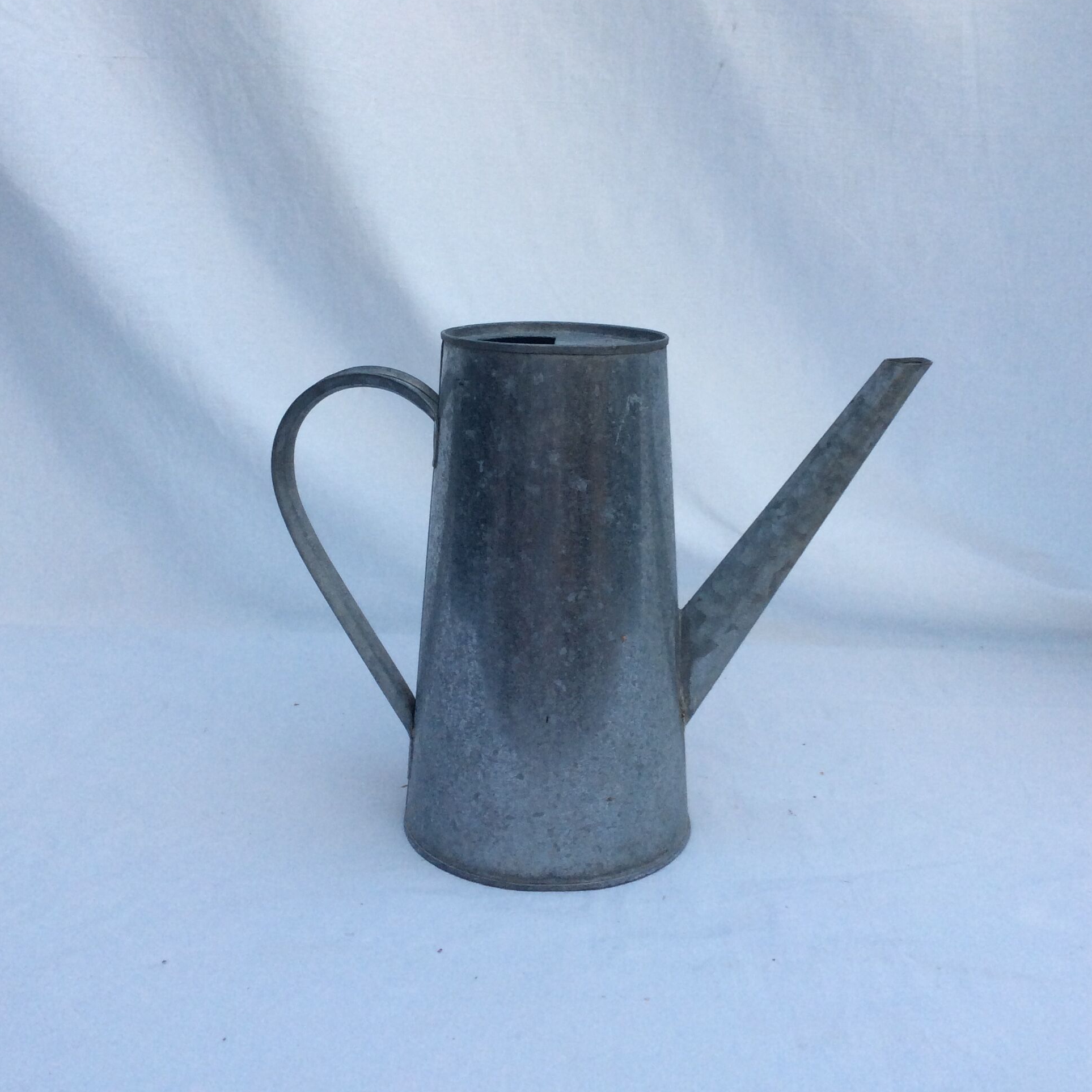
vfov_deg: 43.8
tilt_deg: -14.2
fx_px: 1356
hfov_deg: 43.9
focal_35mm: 38
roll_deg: +0.0
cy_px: 473
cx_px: 547
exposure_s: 1/100
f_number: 2.4
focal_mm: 3.3
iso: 40
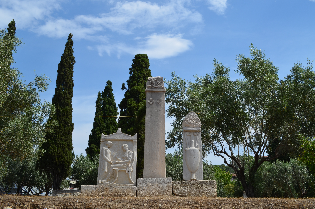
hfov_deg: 57.3
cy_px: 104
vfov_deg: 39.8
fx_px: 288
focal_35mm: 33
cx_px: 158
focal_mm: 22
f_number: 9
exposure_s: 1/320
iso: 100
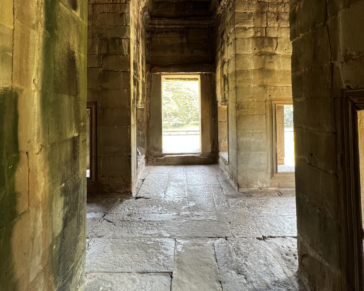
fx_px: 205
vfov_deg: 69.4
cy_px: 105
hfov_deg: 83.3
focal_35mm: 19
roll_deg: +1.5
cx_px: 178
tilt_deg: +0.5
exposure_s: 1/99
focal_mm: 1.57
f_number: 1.8
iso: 160
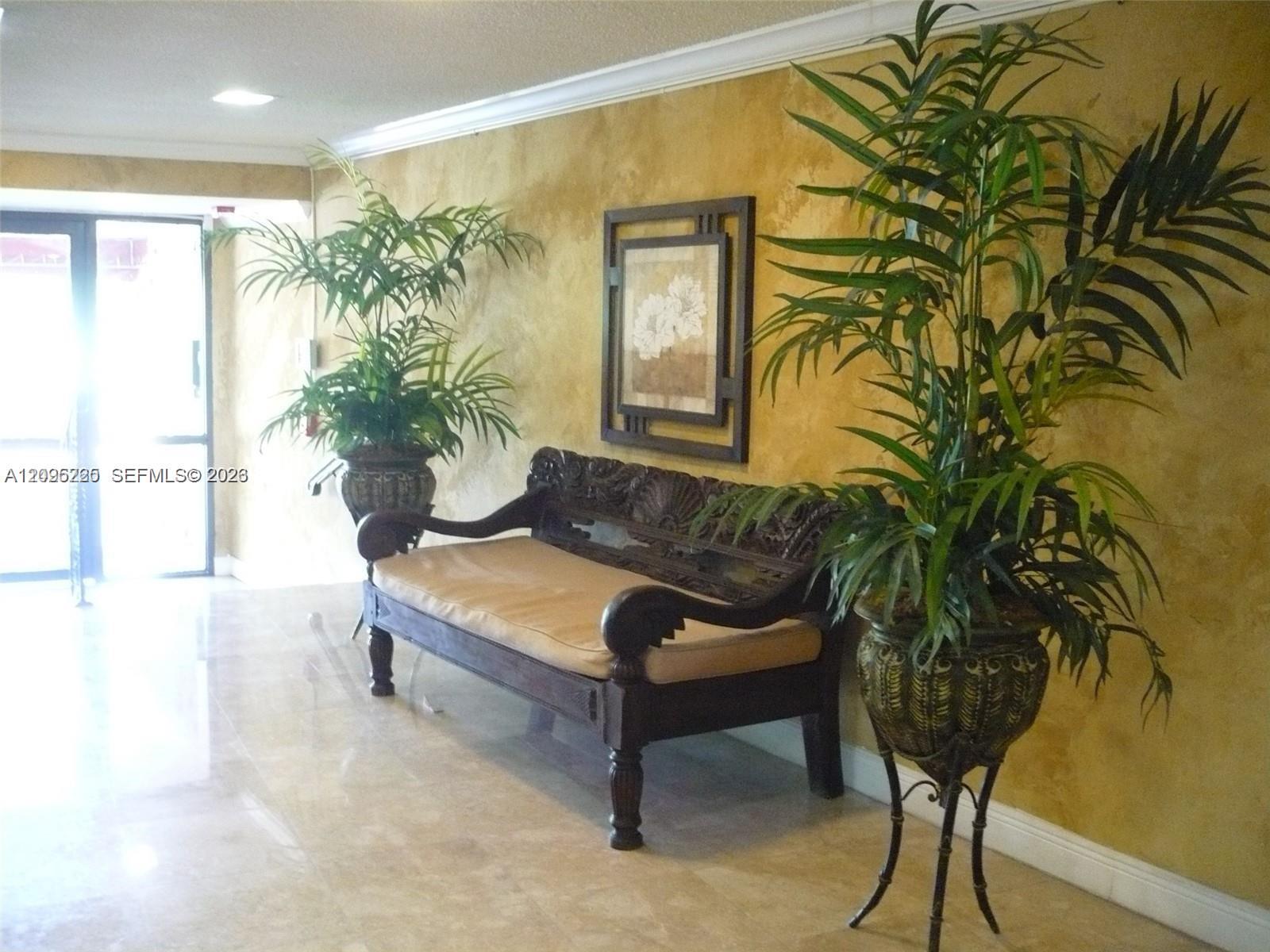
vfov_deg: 40.7
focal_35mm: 35
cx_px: 635
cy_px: 476
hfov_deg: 52.6
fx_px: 1284
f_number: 2.8
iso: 320
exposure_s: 1/8
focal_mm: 5.8
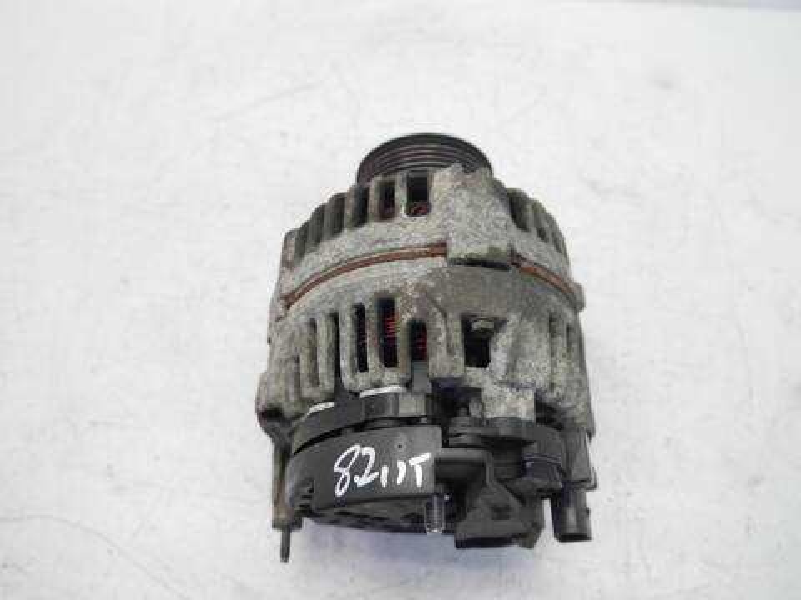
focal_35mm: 30
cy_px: 300
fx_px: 694
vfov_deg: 46.8
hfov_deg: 60.0
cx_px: 400
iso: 640
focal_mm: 15
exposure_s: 1/125
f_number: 3.5
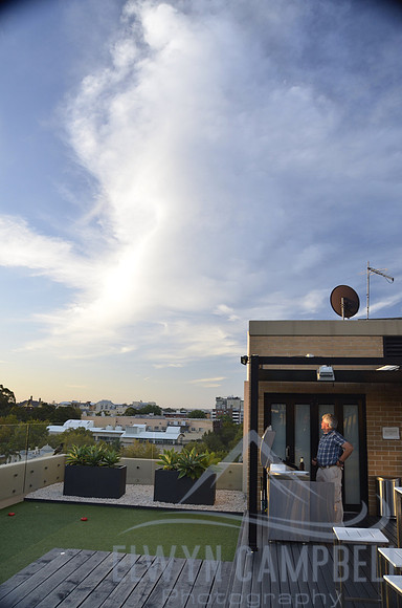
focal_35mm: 27
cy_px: 304
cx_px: 201
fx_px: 454
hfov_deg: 47.7
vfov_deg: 67.5
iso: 400
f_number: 5
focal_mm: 18
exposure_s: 1/100
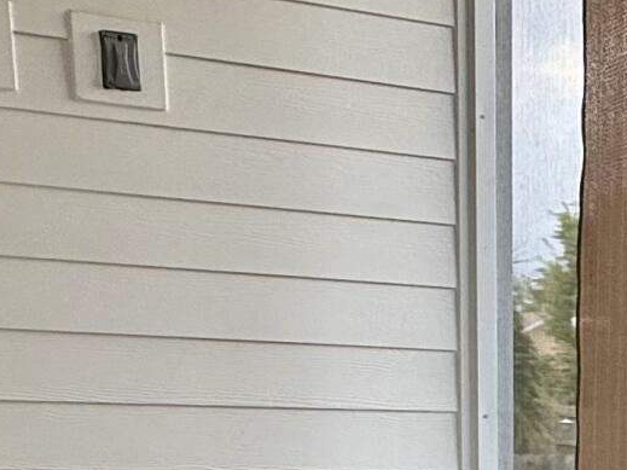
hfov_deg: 21.4
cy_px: 694
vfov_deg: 16.6
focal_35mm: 81
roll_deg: -2.6
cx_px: 858
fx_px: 1467
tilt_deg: -12.1
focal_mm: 2.22
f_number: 2.2
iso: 64
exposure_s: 1/132
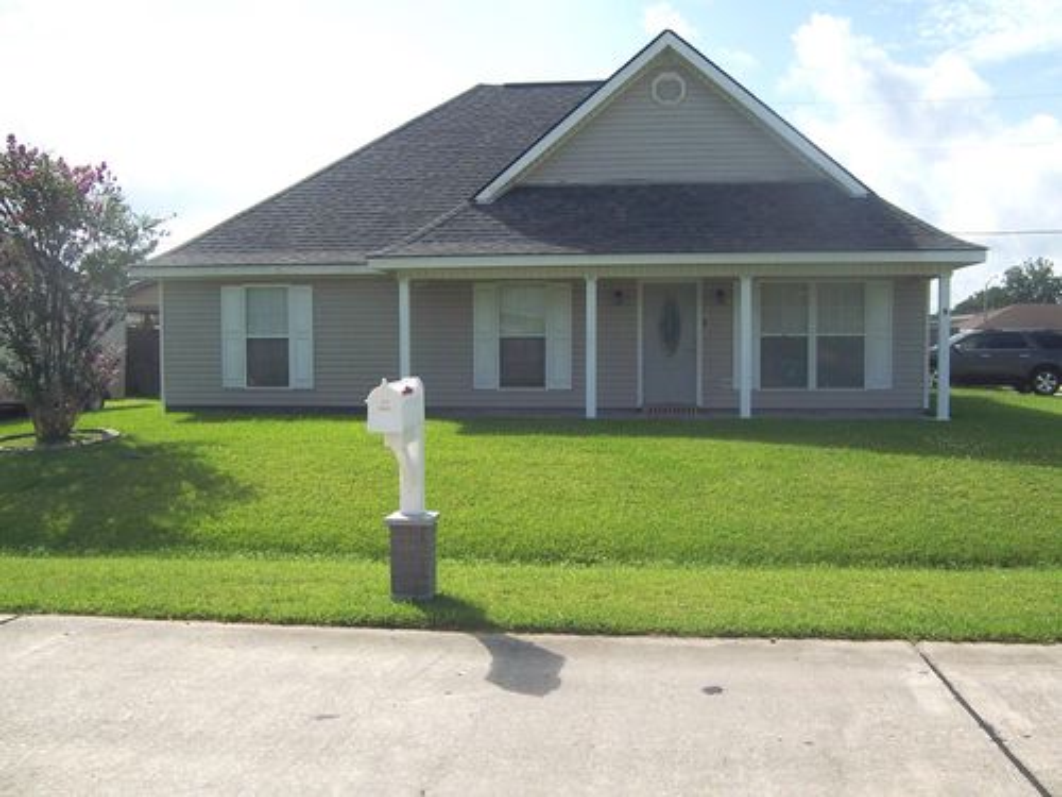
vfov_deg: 42.9
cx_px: 531
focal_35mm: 33
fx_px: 1012
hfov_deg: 55.4
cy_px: 398
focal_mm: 5.5
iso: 80
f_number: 4
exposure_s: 1/750
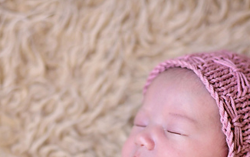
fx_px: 682
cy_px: 160
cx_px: 107
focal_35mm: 100
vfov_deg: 12.9
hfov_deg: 20.8
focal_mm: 50
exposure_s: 1/400
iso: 640
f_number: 2
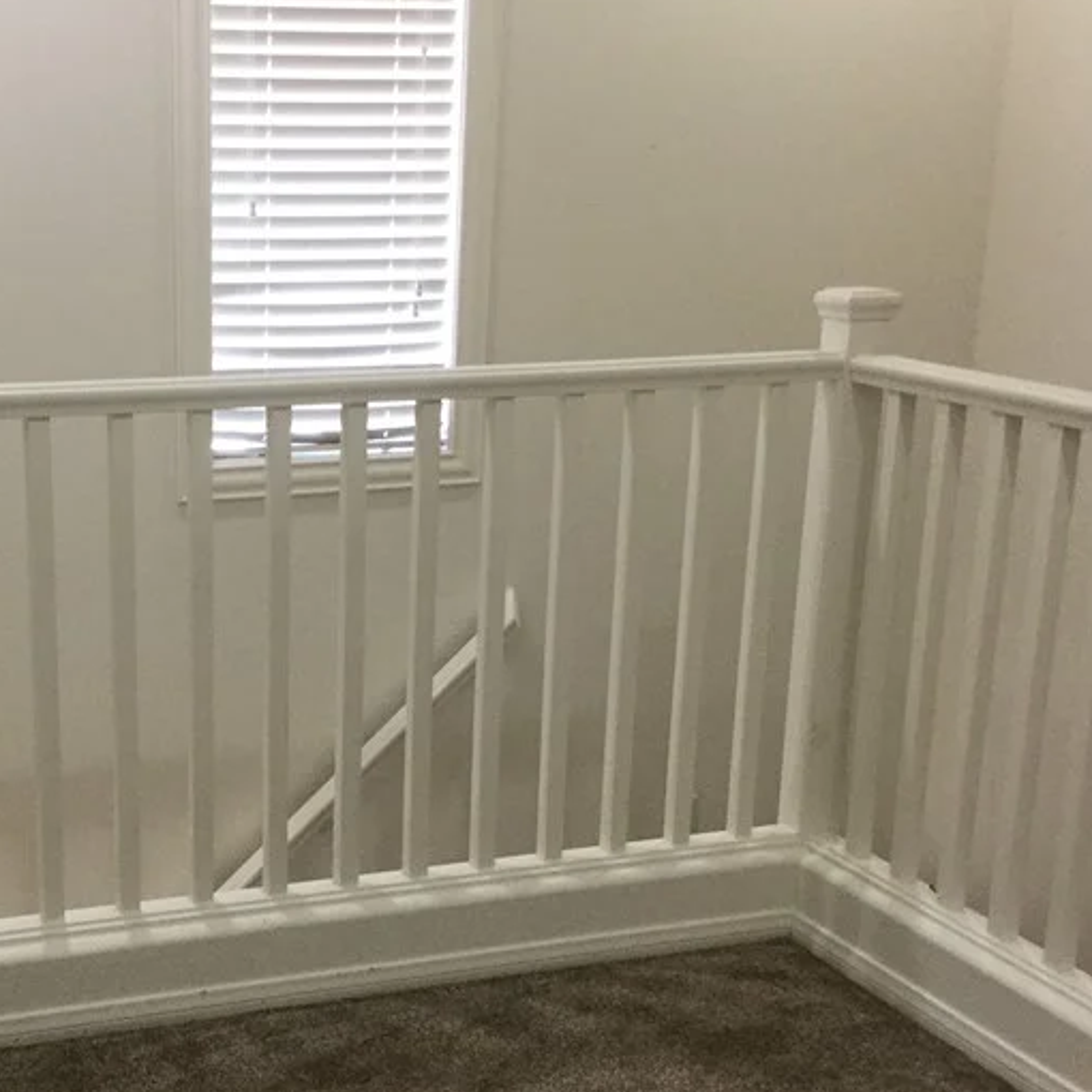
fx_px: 1963
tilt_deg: -16.7
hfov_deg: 30.5
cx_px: 261
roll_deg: -0.3
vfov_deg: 30.9
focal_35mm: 55
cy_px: 713
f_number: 2.4
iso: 100
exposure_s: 1/30
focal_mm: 3.3
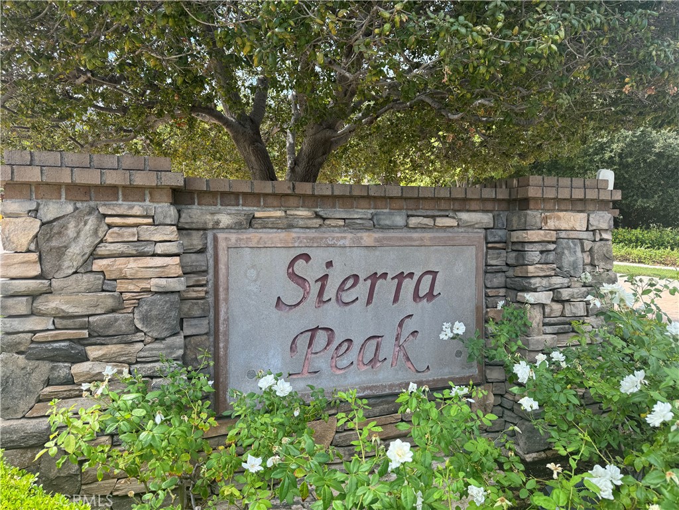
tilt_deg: -3.1
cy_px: 255
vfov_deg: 56.8
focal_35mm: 24
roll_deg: +1.0
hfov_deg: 71.6
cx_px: 340
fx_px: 471
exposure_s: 1/853
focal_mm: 6.76
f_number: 1.78
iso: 80
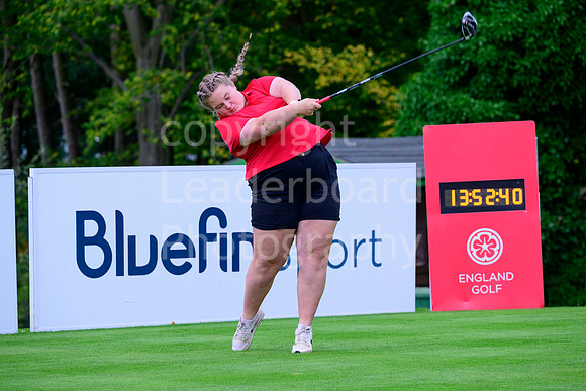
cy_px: 196
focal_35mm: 195
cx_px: 293
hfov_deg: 10.5
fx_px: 3175
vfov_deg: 7.0
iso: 1600
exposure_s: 1/1250
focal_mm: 195
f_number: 6.3
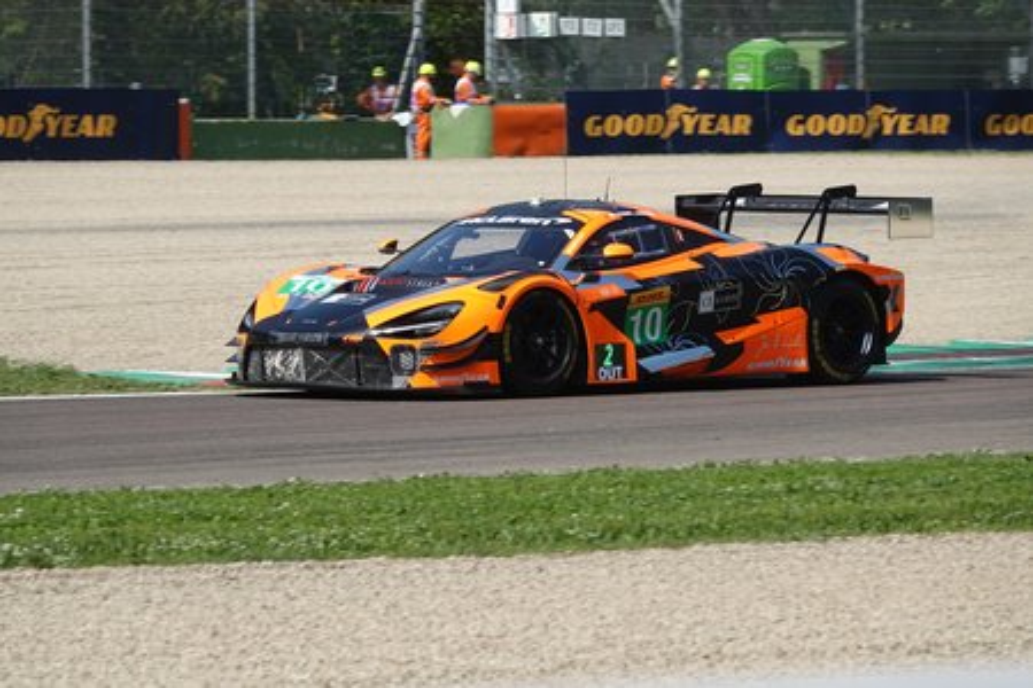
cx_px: 516
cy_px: 344
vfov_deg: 6.0
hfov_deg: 9.0
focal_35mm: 229
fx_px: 6571
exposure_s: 1/800
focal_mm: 83.9
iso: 100
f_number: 4.5
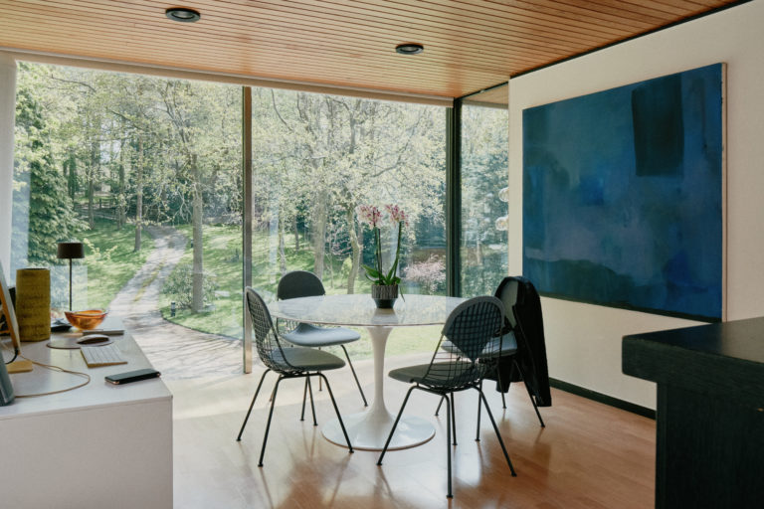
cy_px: 254
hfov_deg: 65.5
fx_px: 594
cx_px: 382
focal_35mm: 28
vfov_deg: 46.4
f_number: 6.4
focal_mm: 18.7
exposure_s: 1/250
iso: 1600
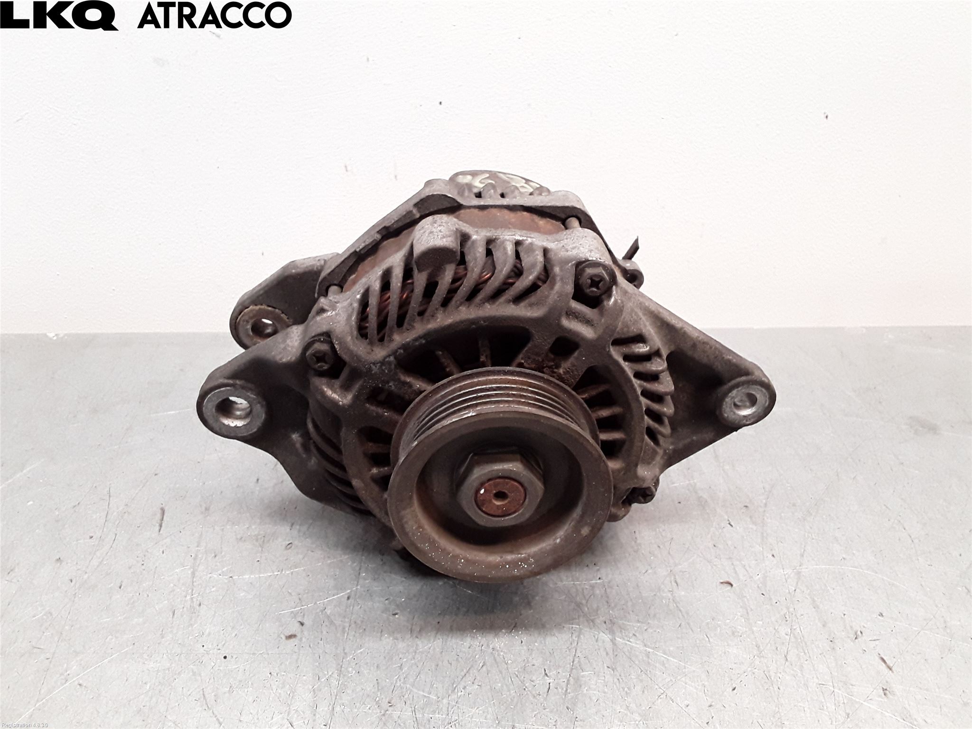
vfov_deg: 49.7
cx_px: 486
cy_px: 364
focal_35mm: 28
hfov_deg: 63.4
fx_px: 786
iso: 100
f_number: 1.9
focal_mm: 2.91
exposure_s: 1/100
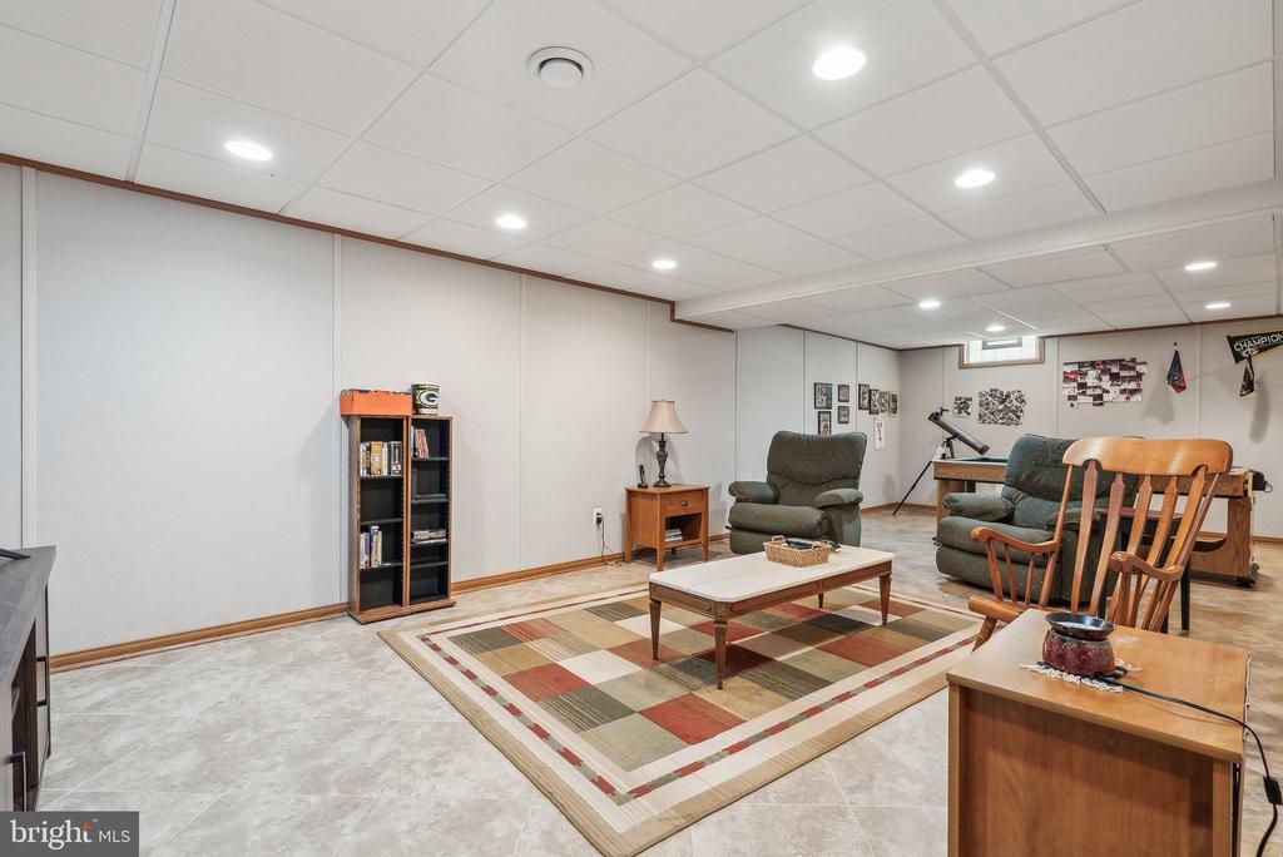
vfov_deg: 73.8
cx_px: 642
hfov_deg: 96.7
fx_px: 571
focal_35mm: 16
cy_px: 428
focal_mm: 16
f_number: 7.1
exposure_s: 1/6
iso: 640
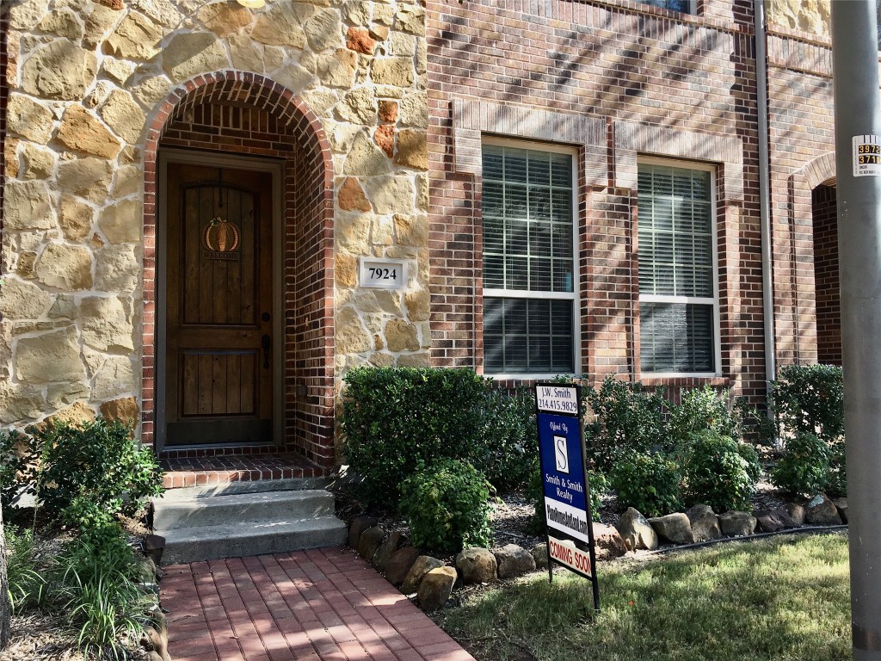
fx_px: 738
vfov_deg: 48.2
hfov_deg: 61.7
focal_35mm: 29
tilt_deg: +3.1
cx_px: 440
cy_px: 330
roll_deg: +0.6
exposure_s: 1/291
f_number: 2.2
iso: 25
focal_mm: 4.15
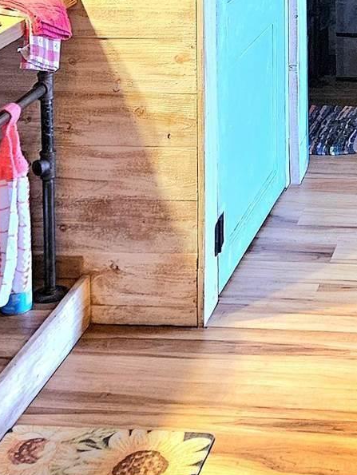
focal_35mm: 89
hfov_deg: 15.7
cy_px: -143
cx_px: 478
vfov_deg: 20.2
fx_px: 1223
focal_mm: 5.4
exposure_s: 1/60.2
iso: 800
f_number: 1.8
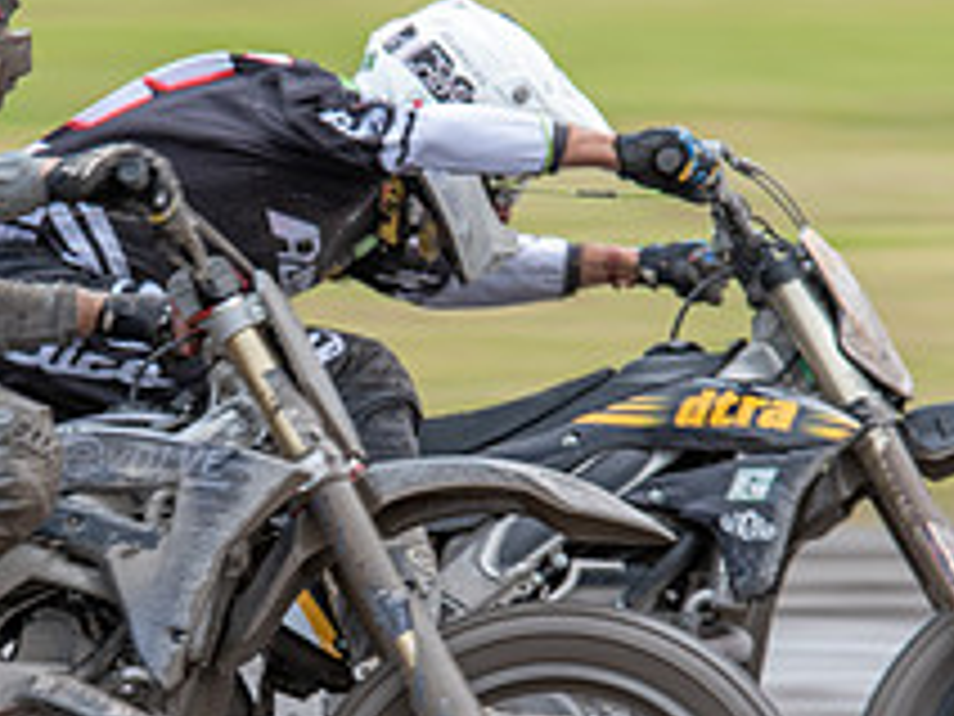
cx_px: 220
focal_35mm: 558
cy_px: 525
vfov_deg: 2.7
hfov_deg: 3.6
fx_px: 15378
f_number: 6.3
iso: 160
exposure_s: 1/250
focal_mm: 200
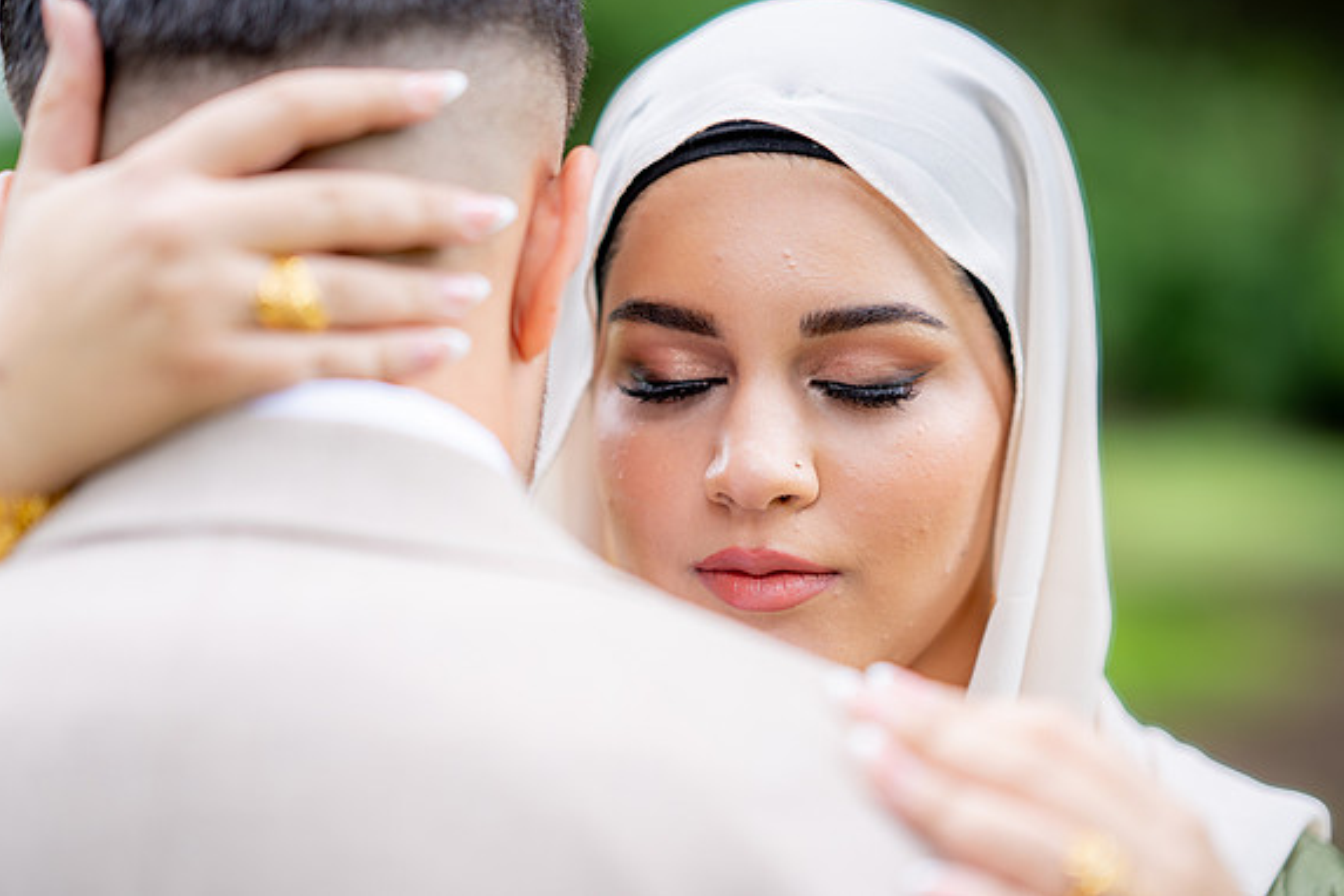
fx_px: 3210
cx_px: 673
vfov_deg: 15.9
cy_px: 444
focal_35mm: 86
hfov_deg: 23.6
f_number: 1.4
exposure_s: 1/800
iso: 100
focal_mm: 85
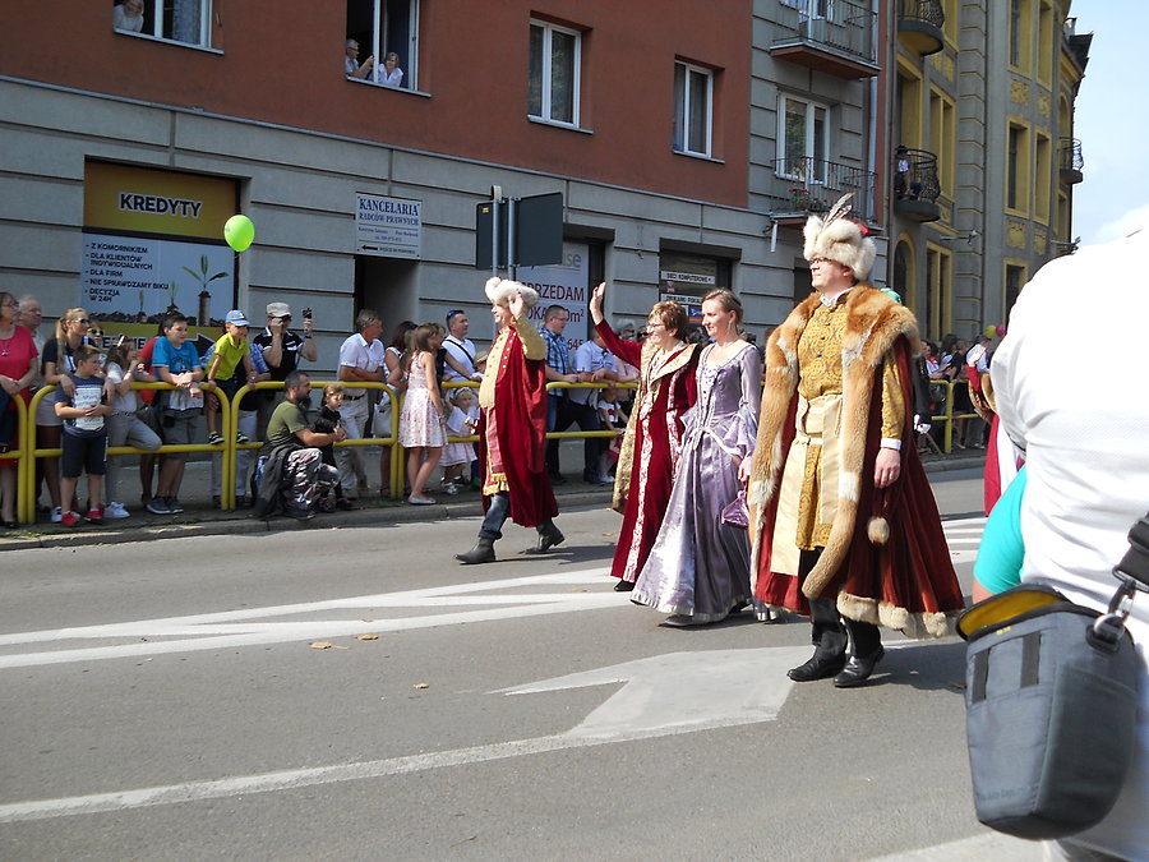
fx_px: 1361
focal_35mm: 41
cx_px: 574
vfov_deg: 35.1
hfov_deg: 45.8
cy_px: 431
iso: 80
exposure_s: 1/160
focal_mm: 6.72
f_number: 5.5
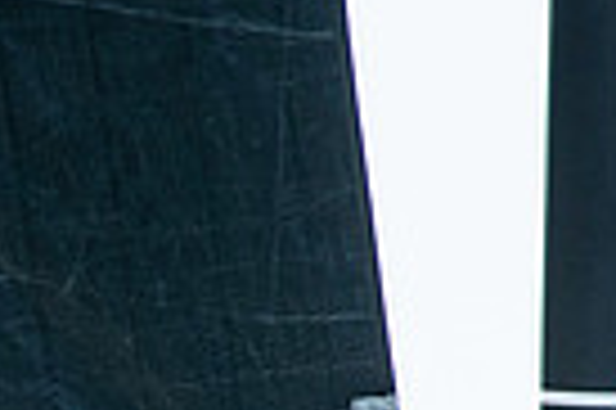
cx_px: -668
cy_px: 867
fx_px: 24952
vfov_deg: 0.9
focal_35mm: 1460
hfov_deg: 1.4
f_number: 5.6
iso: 320
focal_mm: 200
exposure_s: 1/800
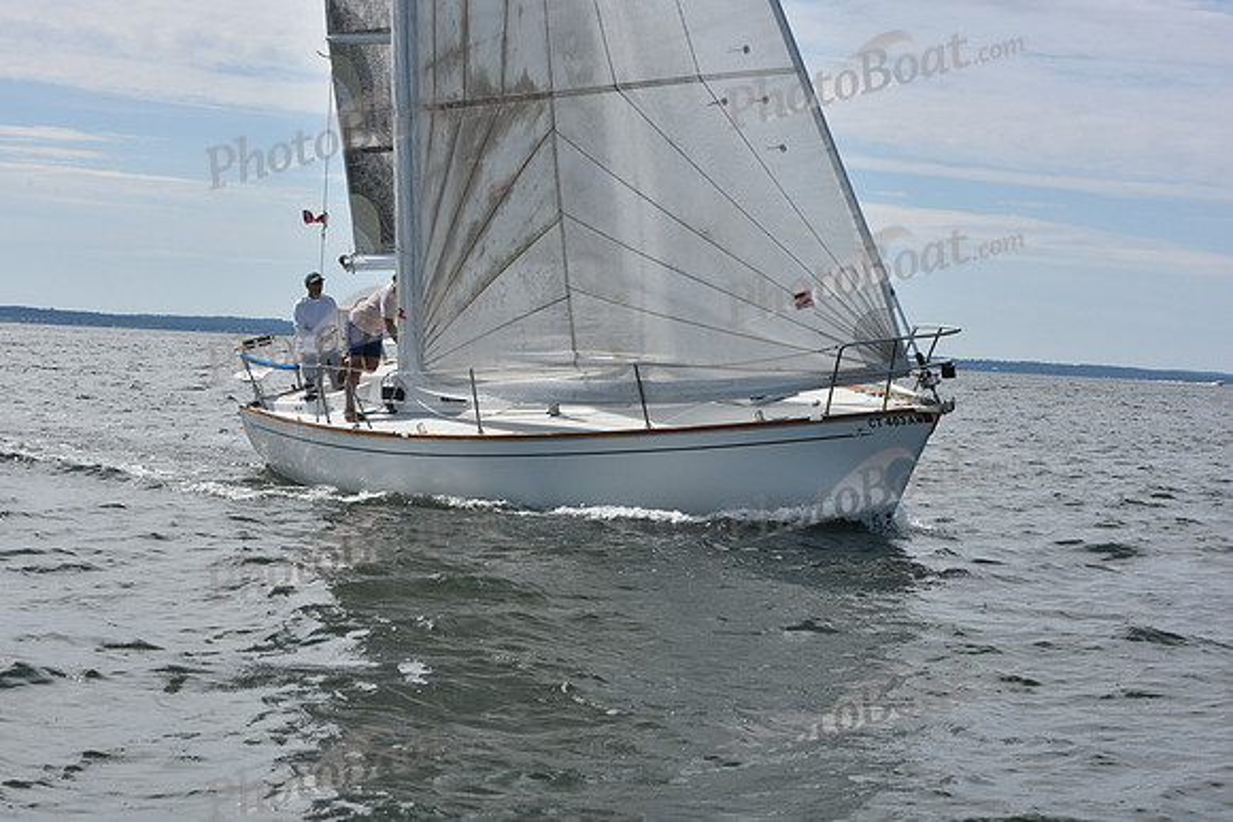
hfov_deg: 28.8
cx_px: 616
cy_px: 411
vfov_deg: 19.5
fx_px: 2398
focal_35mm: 70
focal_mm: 70
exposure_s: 1/1000
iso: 320
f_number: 11
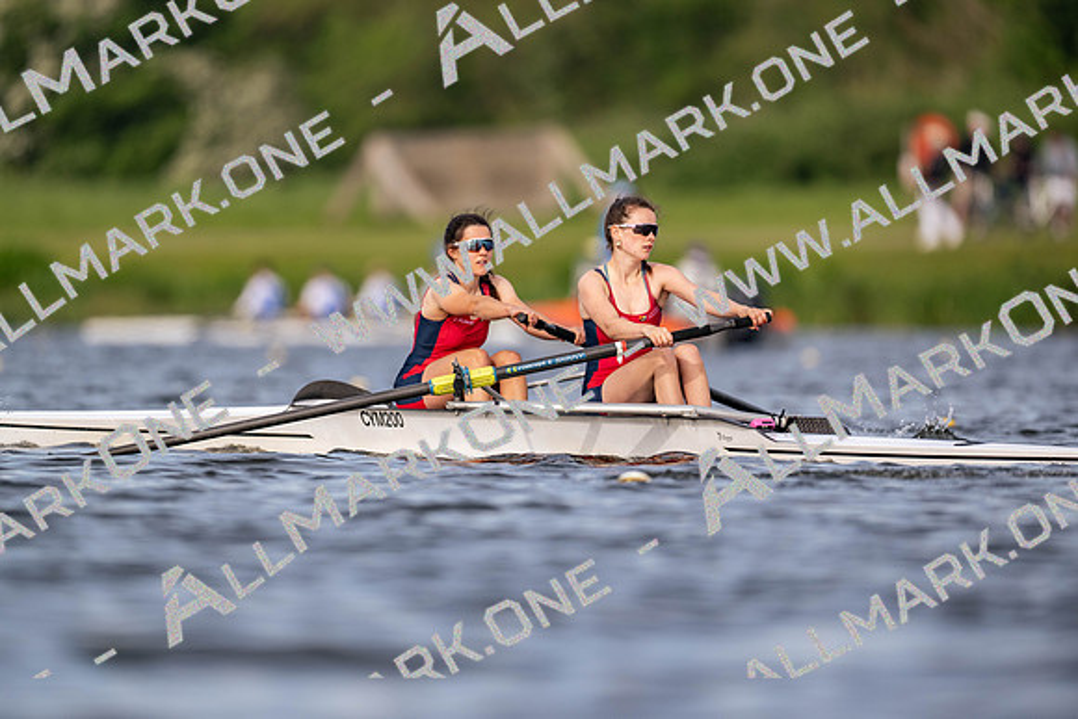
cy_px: 360
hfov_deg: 3.4
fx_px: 17970
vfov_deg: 2.3
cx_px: 539
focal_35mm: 600
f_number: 4
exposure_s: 1/2500
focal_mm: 600
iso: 360
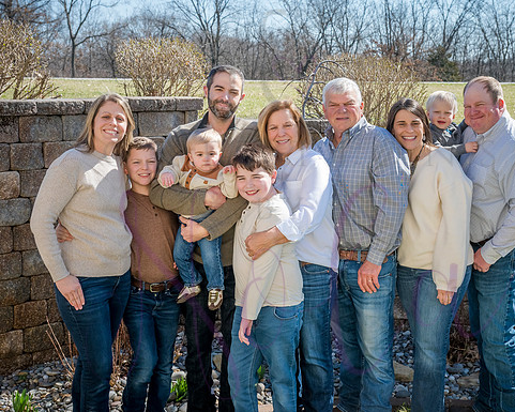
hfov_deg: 34.1
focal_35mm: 55
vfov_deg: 27.6
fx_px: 838
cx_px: 292
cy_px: 173
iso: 400
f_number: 7.1
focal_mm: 42
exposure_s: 1/640
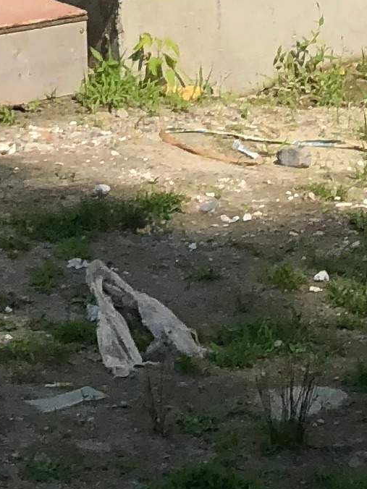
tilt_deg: +12.8
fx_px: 2361
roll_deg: +0.4
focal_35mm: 167
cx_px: -109
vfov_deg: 9.5
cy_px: -944
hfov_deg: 8.8
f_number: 1.8
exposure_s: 1/3205
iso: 25
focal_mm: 4
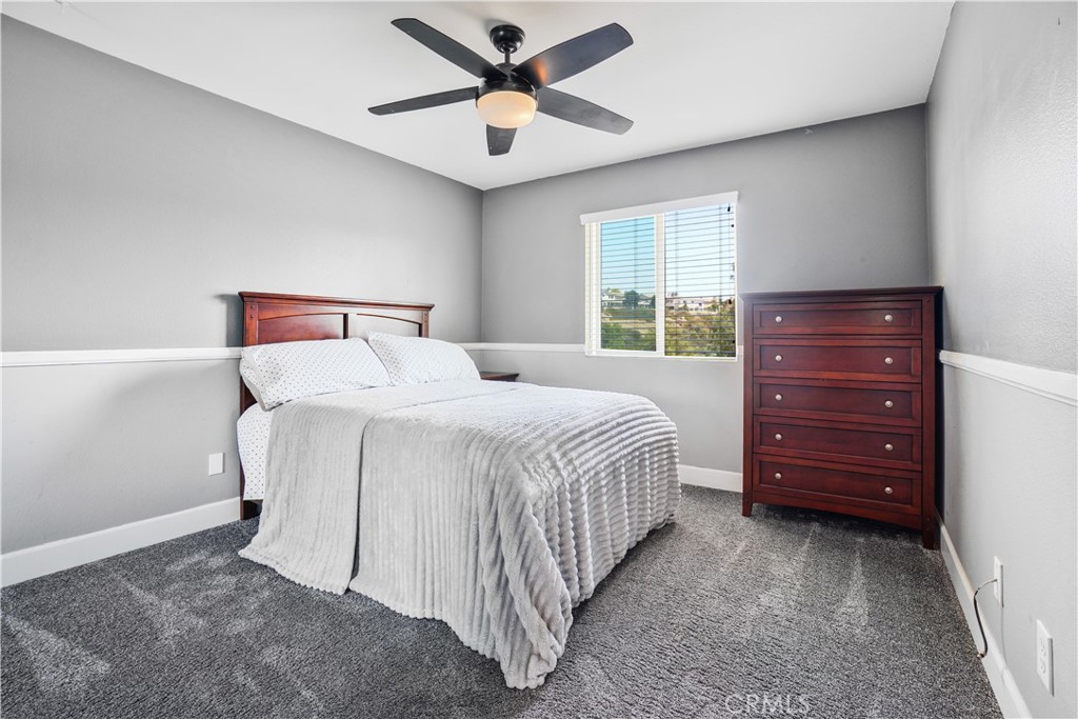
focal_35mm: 15
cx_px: 539
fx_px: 449
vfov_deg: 77.3
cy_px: 360
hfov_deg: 100.4
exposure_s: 1/3
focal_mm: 10
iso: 100
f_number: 8
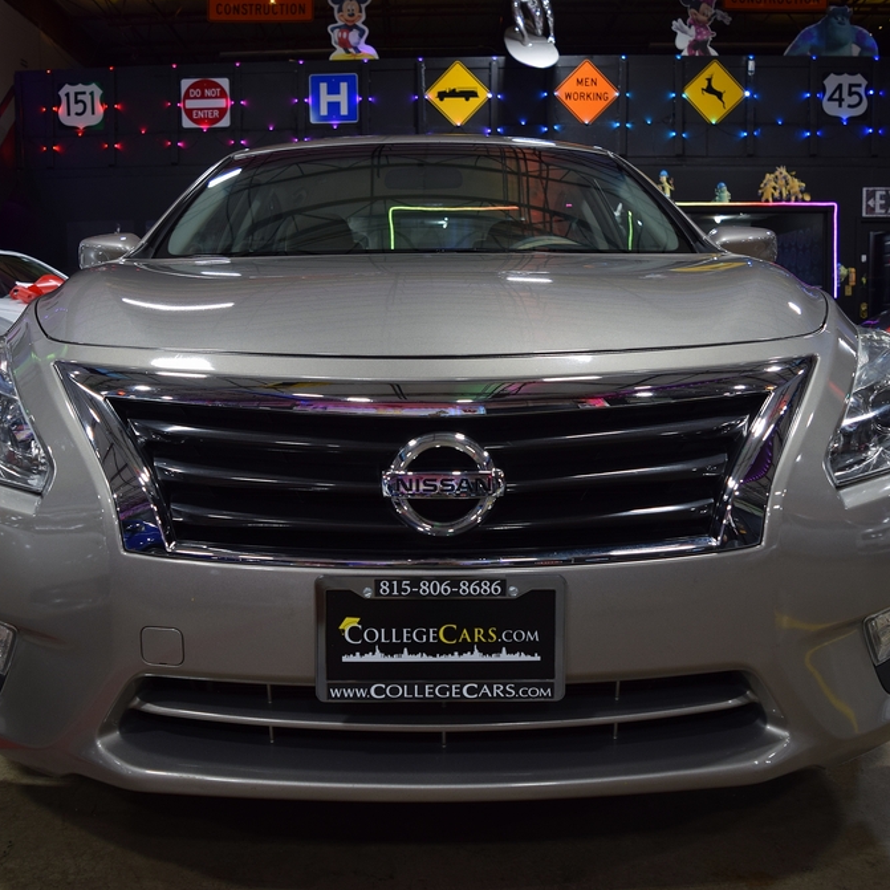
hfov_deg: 47.1
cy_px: 440
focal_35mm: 35
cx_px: 399
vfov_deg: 47.2
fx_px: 1018
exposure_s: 1/60
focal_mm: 18
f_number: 4
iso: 400
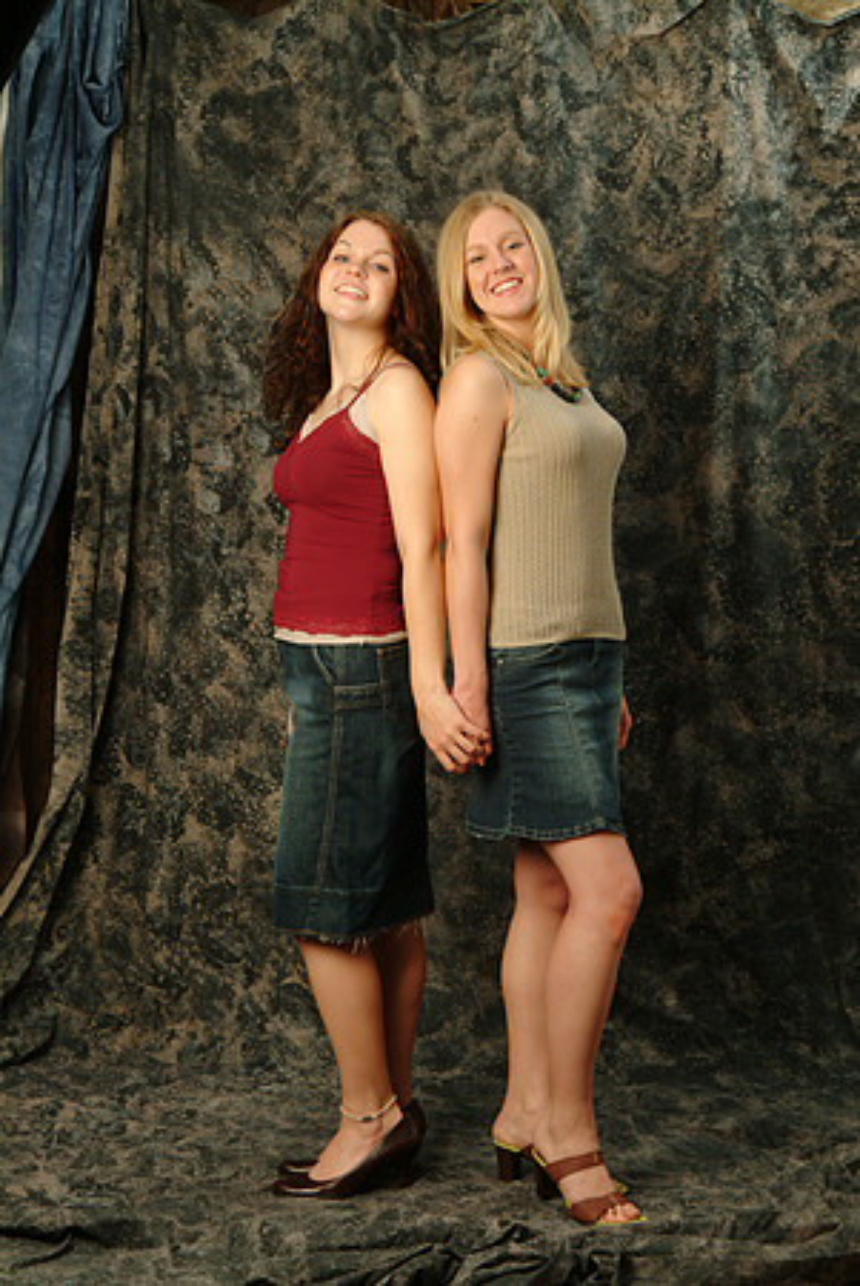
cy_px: 643
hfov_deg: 16.9
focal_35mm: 81
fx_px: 2896
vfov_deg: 25.0
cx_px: 430
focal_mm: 54
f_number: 13
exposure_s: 1/125
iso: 400
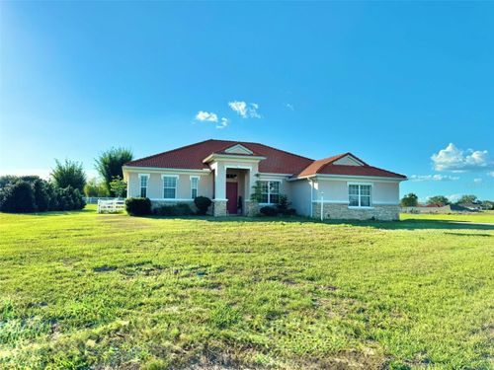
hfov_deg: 71.6
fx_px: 343
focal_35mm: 24
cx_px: 247
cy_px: 185
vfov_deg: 56.8
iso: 80
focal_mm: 6.76
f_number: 1.78
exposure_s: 1/7092
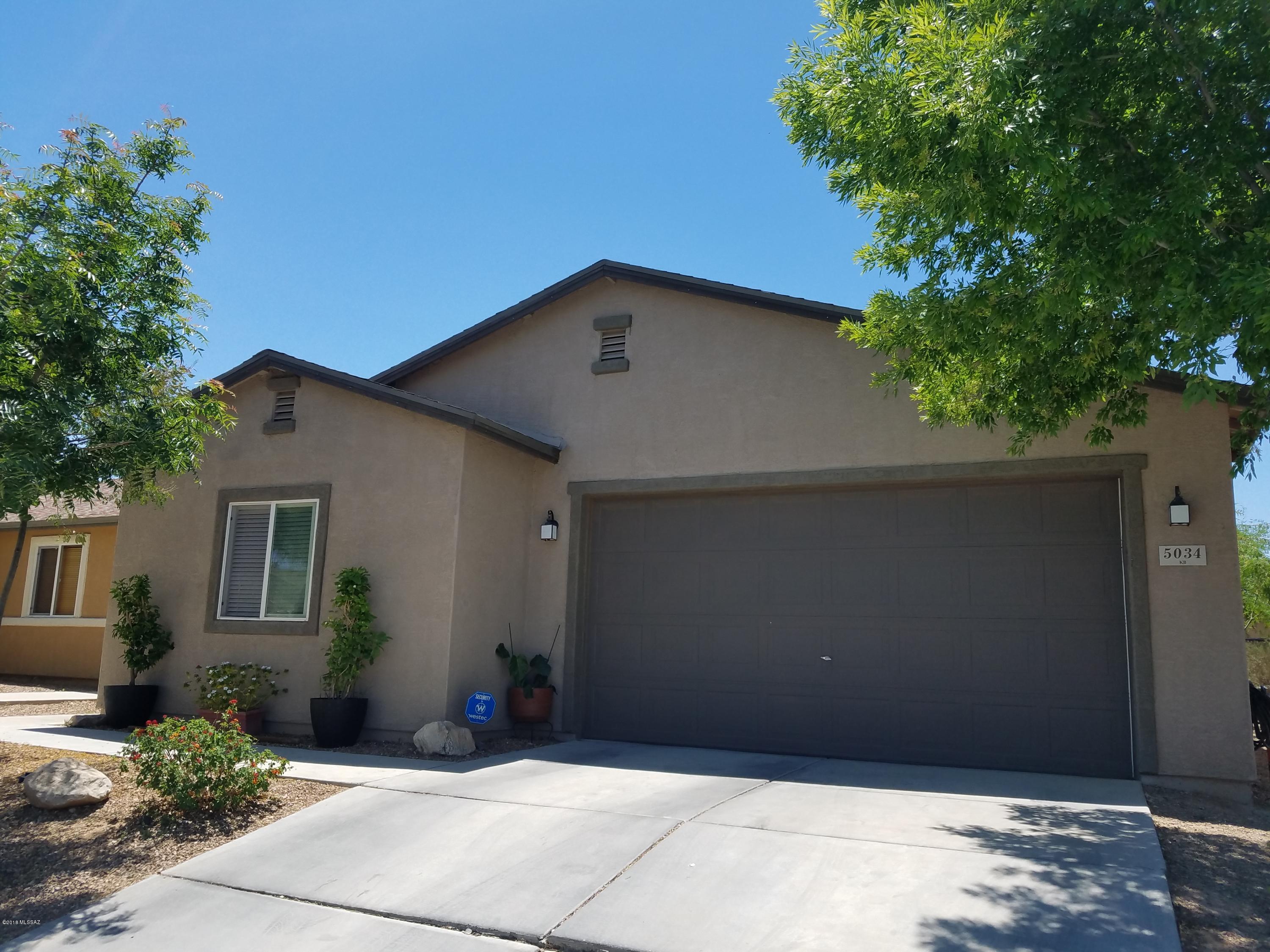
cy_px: 476
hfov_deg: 67.3
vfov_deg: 53.1
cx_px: 635
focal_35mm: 26
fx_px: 954
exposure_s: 1/2464
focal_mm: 4.2
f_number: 1.7
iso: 50
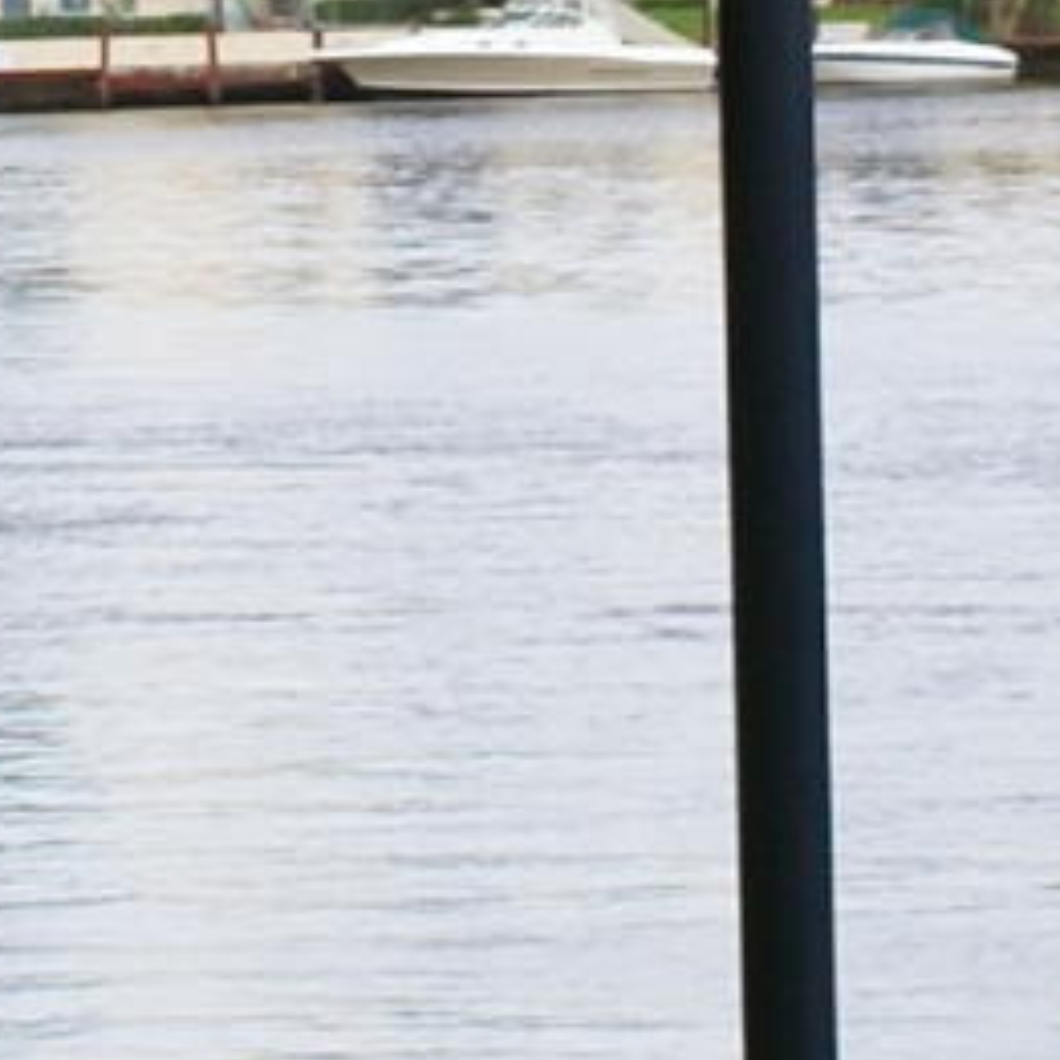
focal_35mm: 382
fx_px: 13234
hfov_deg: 4.6
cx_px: -12
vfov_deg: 4.6
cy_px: -276
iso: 100
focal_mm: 26
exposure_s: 1/125
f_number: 8
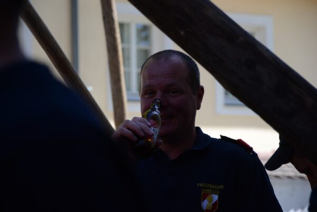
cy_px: 106
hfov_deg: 13.0
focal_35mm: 158
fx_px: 1387
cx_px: 158
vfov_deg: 8.7
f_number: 5.6
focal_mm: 105
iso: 200
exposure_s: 1/400
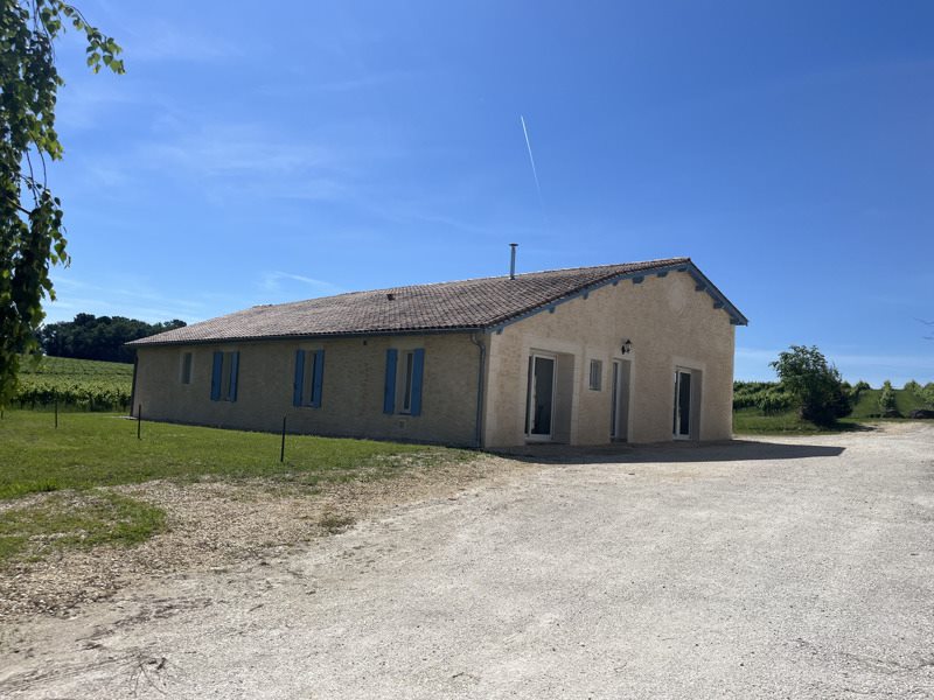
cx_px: 467
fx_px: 702
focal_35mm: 26
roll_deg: -2.8
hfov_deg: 67.3
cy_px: 350
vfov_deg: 53.1
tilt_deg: +5.1
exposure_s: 1/7353
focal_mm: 5.1
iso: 50
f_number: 1.6
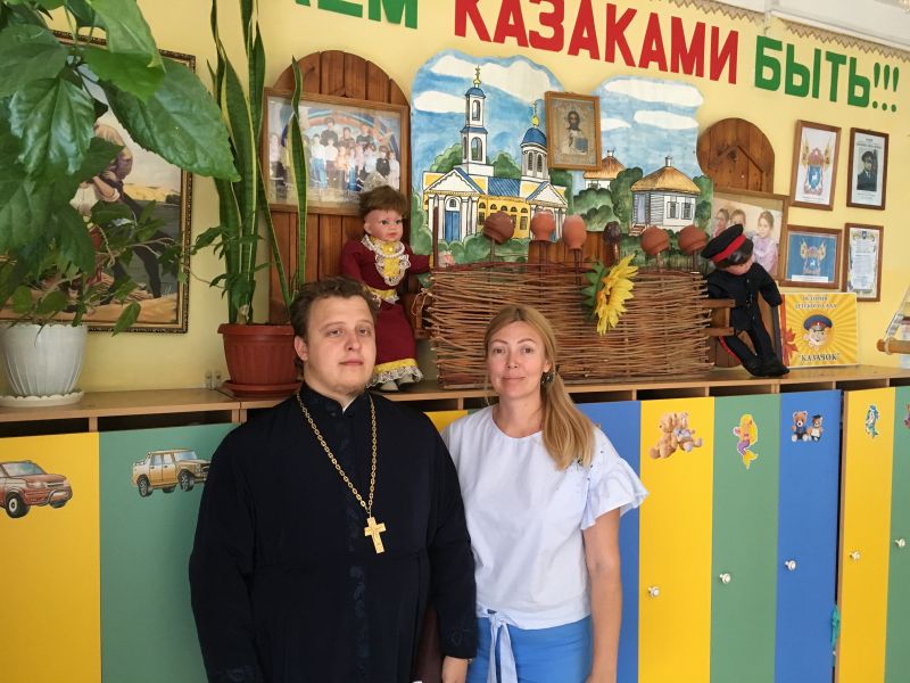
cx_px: 455
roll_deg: -0.9
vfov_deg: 48.2
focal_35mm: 29
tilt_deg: +0.9
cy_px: 342
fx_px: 762
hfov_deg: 61.7
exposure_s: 1/20
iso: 200
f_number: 2.2
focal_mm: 4.15
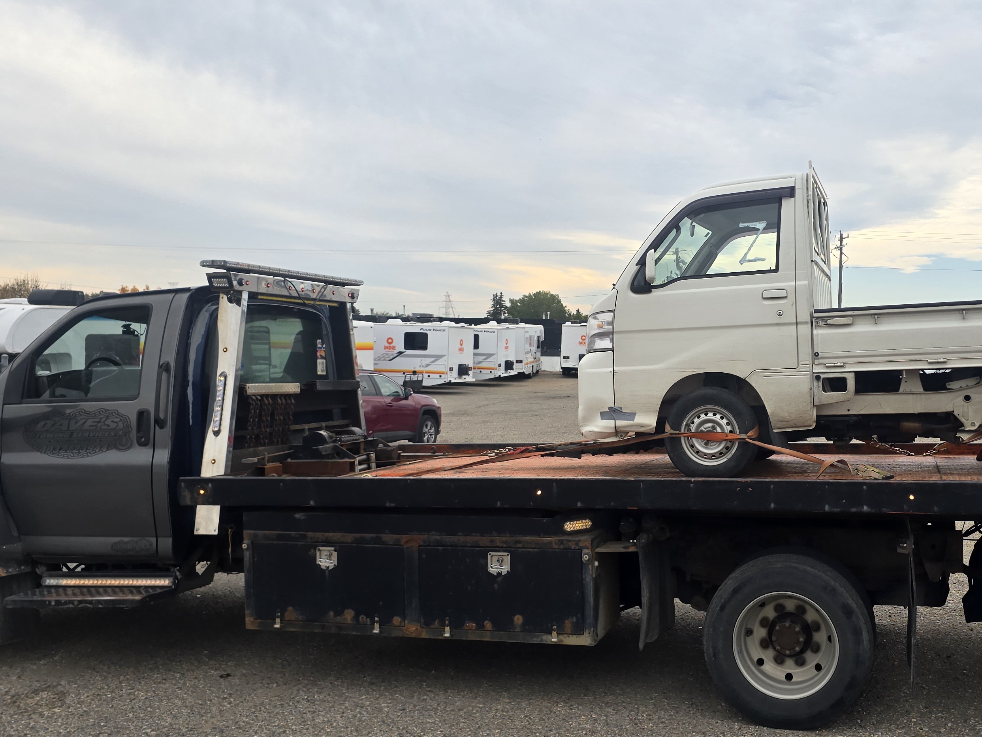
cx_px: 634
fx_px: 1050
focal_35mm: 37
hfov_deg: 49.5
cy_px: 363
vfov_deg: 38.7
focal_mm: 6.3
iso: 12
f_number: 1.7
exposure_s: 1/423
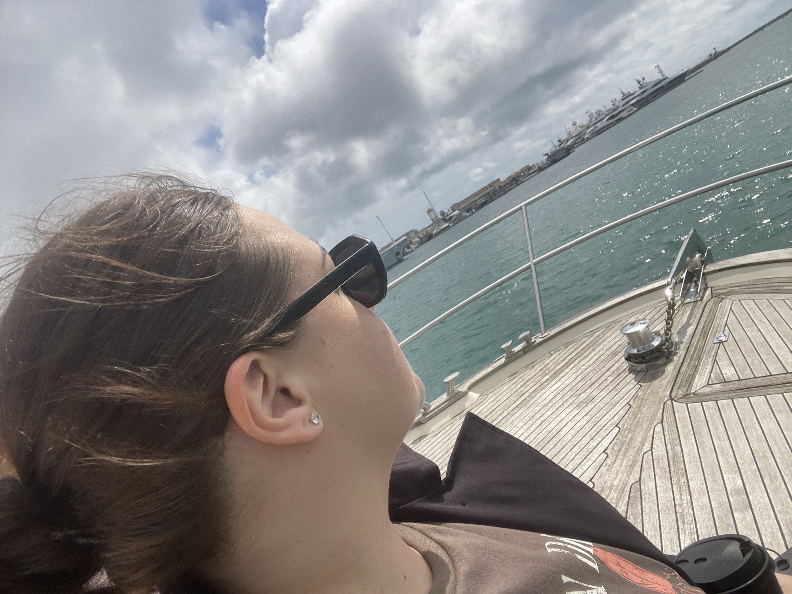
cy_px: 297
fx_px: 526
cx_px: 396
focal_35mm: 23
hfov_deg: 73.9
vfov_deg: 58.9
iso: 25
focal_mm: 2.71
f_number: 2.2
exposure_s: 1/1859
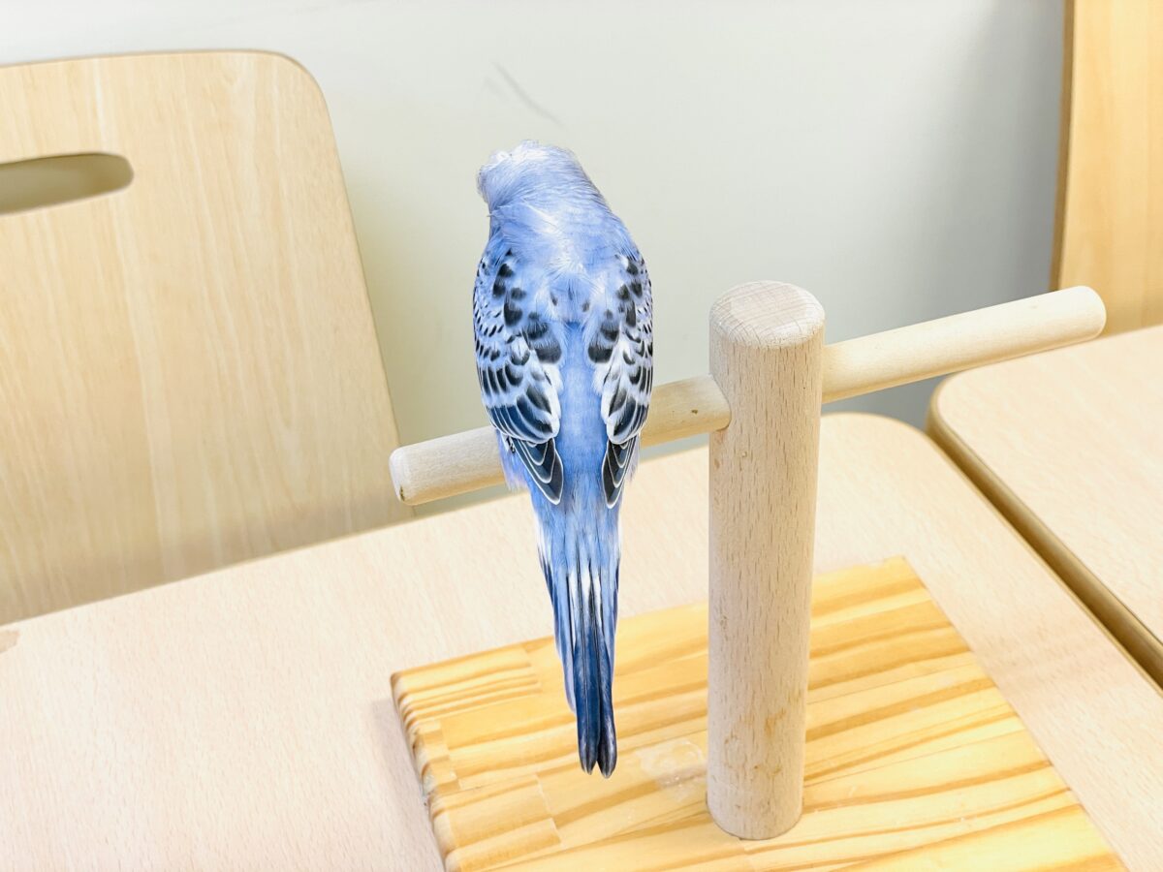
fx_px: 1747
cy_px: 436
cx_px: 582
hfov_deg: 36.8
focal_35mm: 52
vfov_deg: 28.0
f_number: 2
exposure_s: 1/99
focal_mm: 6
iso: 80
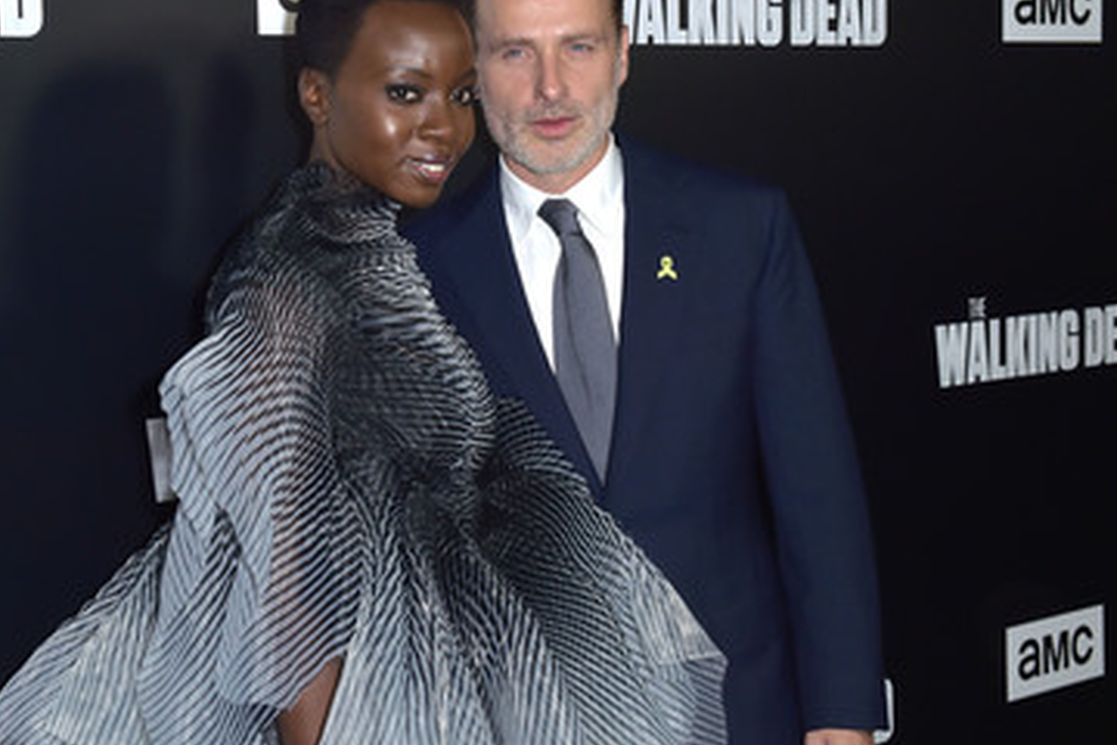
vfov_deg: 22.6
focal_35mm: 60
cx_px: 462
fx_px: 1862
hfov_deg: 33.3
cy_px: 351
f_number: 5.6
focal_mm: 48
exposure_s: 1/200
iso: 400
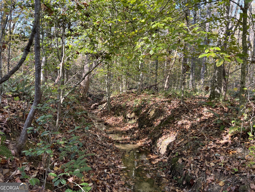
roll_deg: -2.8
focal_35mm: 26
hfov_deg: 67.3
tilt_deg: -1.4
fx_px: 192
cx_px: 128
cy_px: 96
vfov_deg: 53.1
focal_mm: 5.7
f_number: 1.5
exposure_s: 1/123
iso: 32
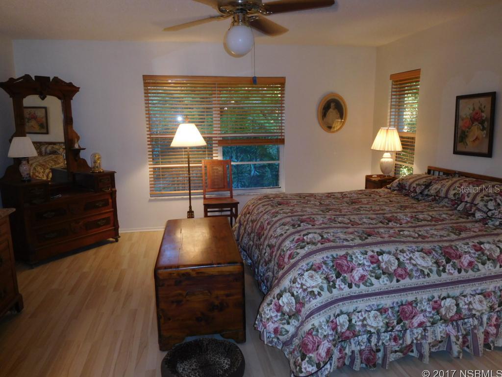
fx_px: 363
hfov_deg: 69.4
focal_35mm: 25
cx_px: 251
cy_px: 188
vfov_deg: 54.9
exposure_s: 1/30
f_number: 3.4
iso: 200
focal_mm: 4.5
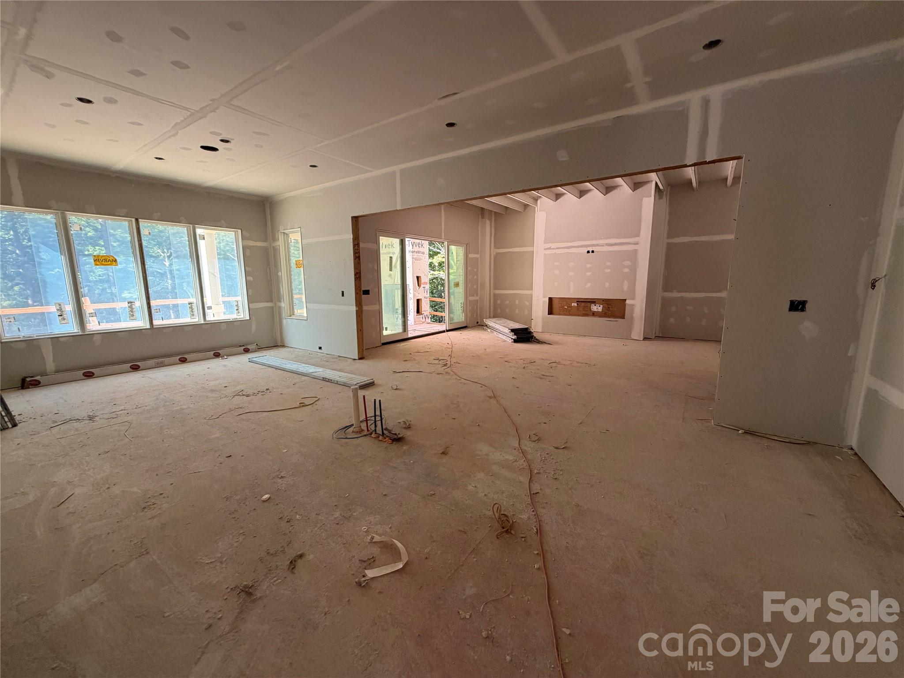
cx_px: 452
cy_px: 339
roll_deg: +1.2
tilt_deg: -11.9
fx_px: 366
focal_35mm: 14
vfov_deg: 85.7
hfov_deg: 102.1
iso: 160
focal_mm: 2.22
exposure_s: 1/121
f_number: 2.2
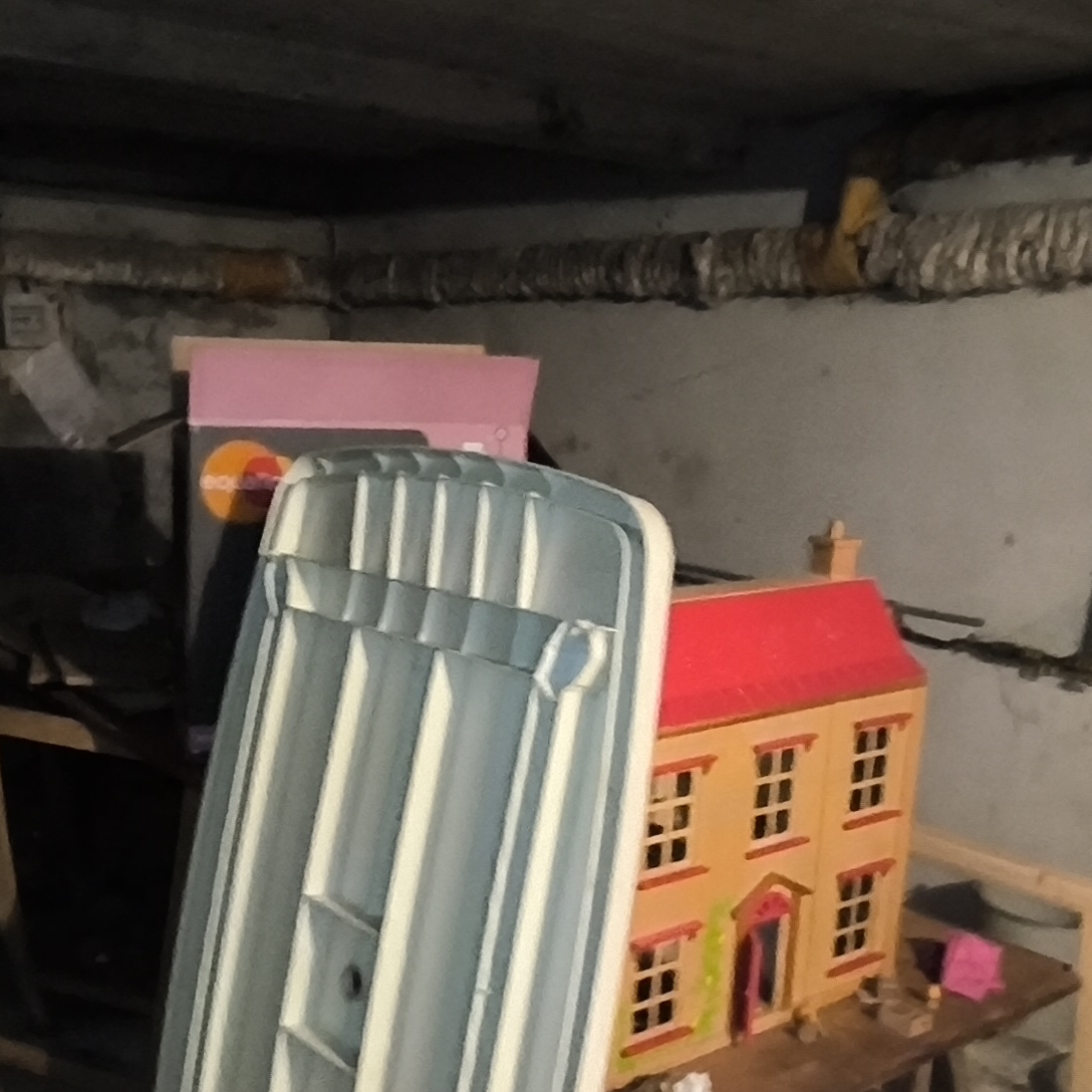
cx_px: 436
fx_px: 1428
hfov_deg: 41.7
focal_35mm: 40
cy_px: 689
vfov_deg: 41.5
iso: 1250
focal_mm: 1.65
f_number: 2.2
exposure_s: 1/16.7
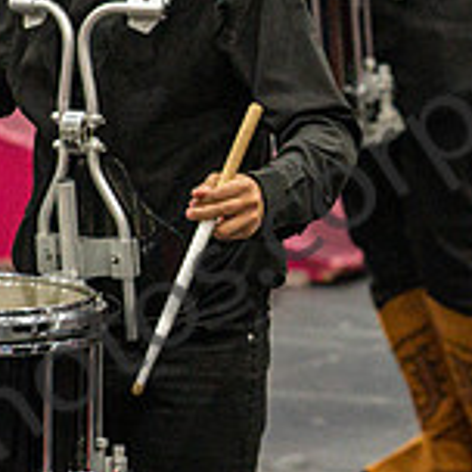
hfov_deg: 2.1
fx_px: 12943
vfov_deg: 2.1
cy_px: 215
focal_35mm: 839
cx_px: 421
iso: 6400
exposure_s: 1/500
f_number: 4
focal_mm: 200
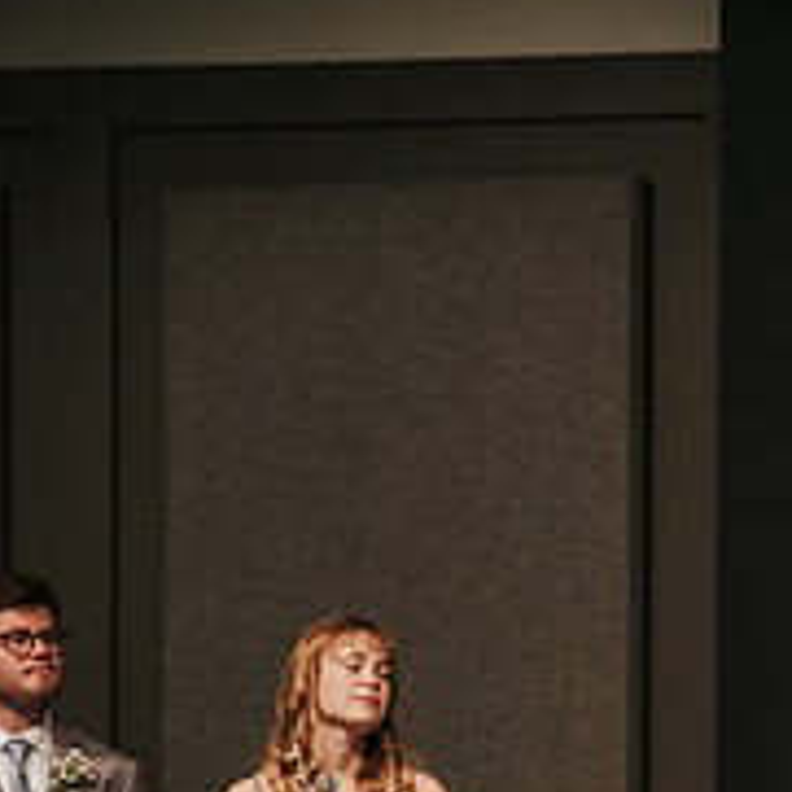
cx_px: 1047
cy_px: 820
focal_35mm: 338
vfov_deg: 5.2
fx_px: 8749
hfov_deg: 5.2
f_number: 4
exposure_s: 1/200
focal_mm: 120
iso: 1000
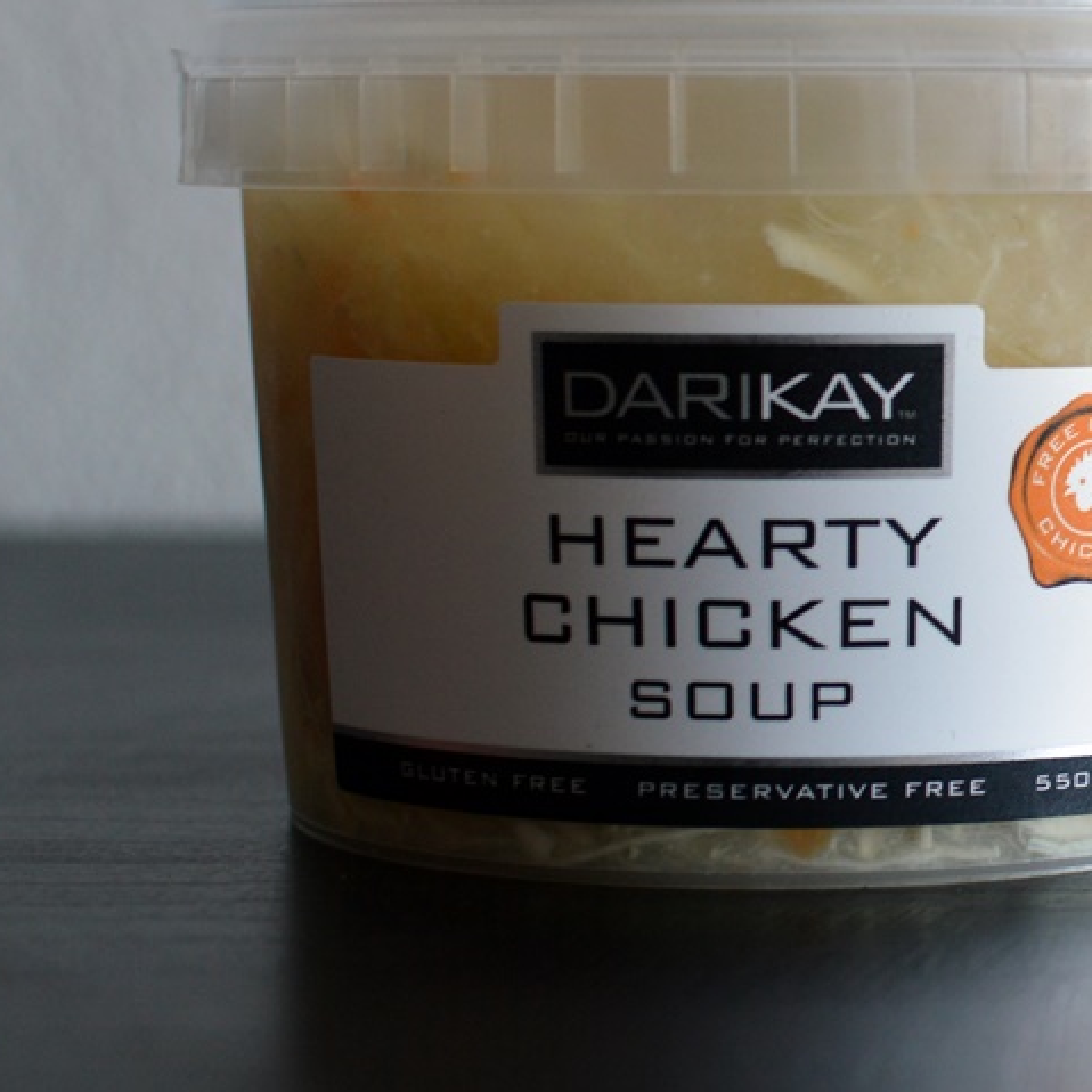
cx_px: 1159
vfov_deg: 15.5
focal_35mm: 112
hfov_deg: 15.2
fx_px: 4000
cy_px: 401
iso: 400
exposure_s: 1/50
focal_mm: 35
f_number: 4
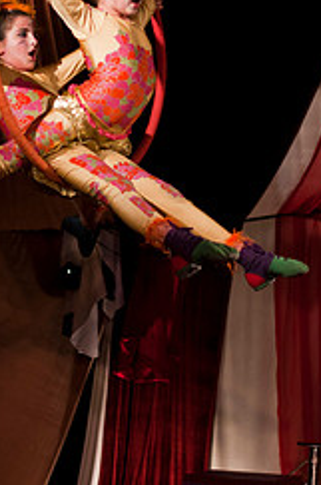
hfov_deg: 9.8
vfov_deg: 14.7
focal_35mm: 139
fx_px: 1867
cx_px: 101
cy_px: 120
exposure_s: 1/320
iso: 800
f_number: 1.4
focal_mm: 50
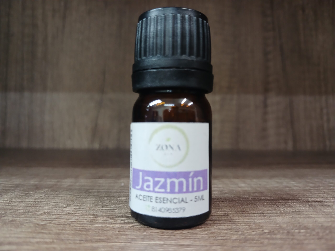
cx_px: 168
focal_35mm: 27
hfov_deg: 65.3
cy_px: 126
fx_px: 261
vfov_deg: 51.4
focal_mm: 4
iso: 250
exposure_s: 1/40
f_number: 1.8
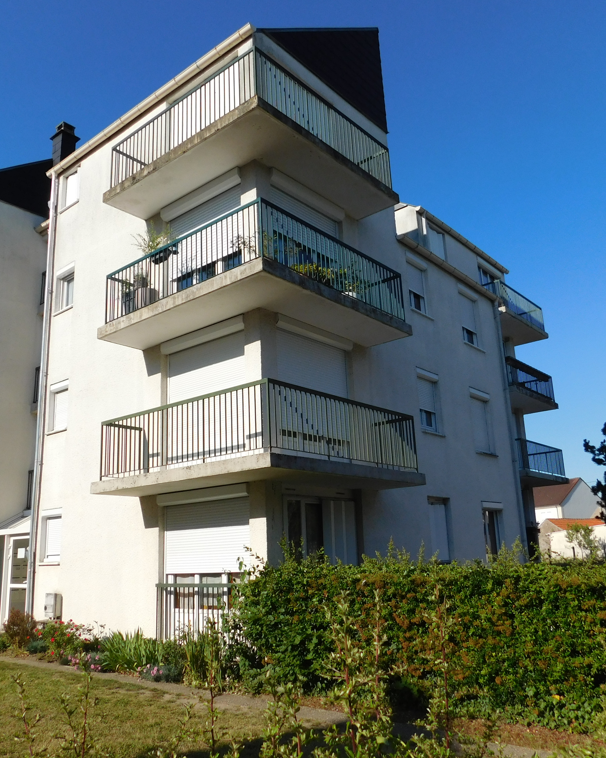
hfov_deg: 48.5
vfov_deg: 58.8
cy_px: 379
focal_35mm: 30
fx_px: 672
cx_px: 284
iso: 125
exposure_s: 1/640
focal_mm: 4
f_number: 6
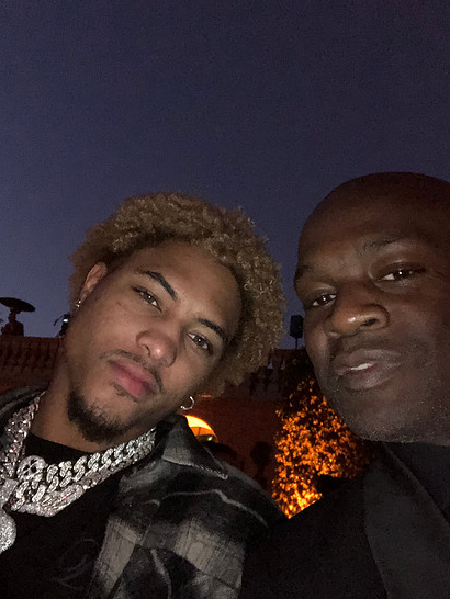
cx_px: 220
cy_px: 310
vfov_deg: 53.9
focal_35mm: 34
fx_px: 589
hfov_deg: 41.8
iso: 1000
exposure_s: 1/16
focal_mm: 2.87
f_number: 2.2
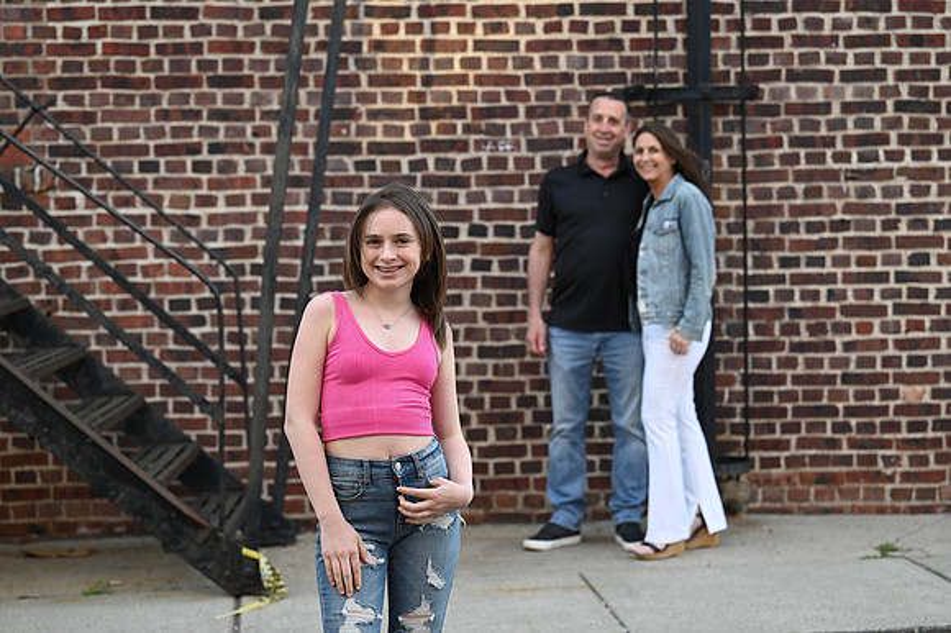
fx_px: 2033
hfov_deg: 26.3
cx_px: 476
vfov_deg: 17.7
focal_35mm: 77
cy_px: 316
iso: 200
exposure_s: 1/200
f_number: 3.5
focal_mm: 77
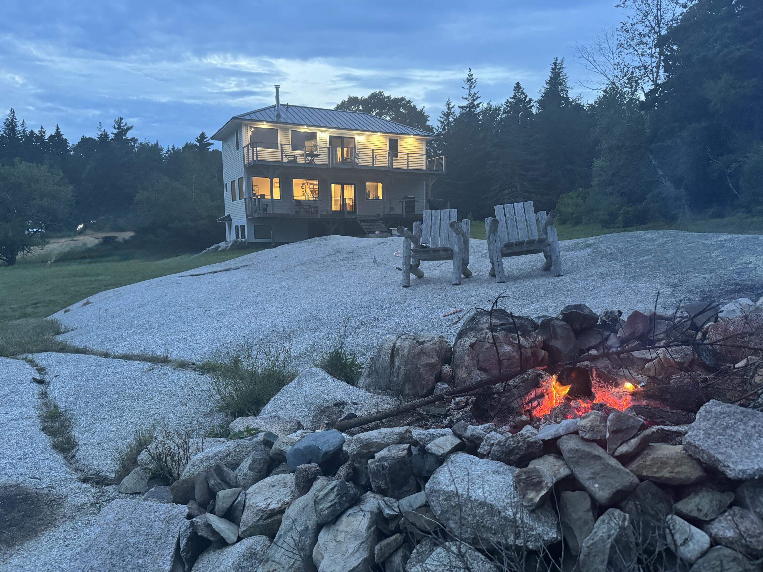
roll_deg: +0.9
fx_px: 529
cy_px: 286
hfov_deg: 71.6
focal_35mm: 24
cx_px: 382
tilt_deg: -6.4
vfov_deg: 56.8
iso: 800
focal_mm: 6.76
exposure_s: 1/40
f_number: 1.78
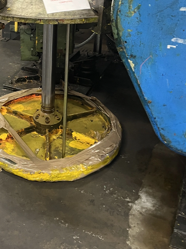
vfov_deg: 37.4
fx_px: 358
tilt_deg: -23.2
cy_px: 69
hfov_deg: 28.0
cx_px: 16
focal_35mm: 50
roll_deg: +2.2
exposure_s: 1/50
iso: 500
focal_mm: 5.1
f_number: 1.6
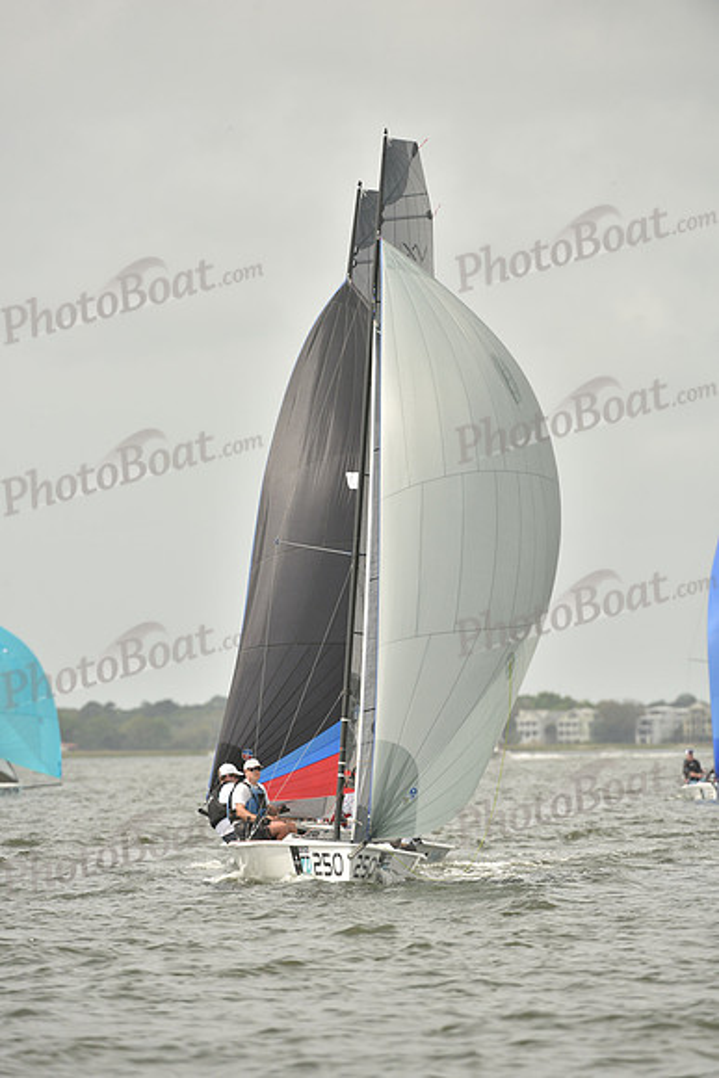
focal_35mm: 300
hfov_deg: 4.6
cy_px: 539
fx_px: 8981
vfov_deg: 6.9
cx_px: 360
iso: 320
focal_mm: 300
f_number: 7.1
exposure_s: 1/1250
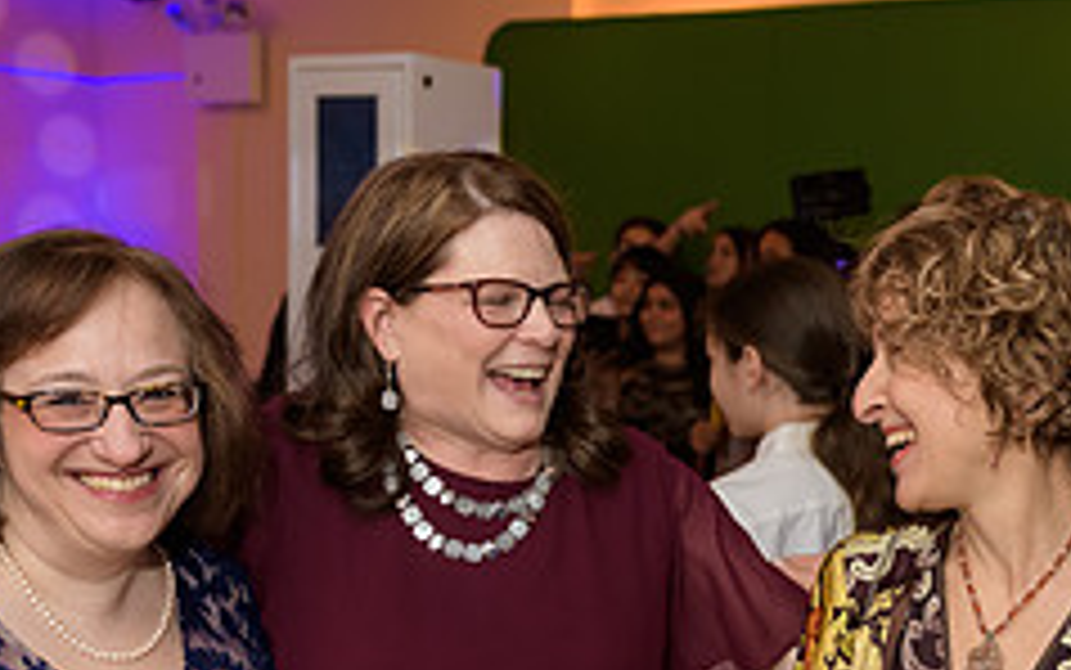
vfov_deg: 19.3
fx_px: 1957
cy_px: 510
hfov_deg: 29.4
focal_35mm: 67
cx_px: 954
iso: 800
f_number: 3.2
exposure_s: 1/125
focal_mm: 27
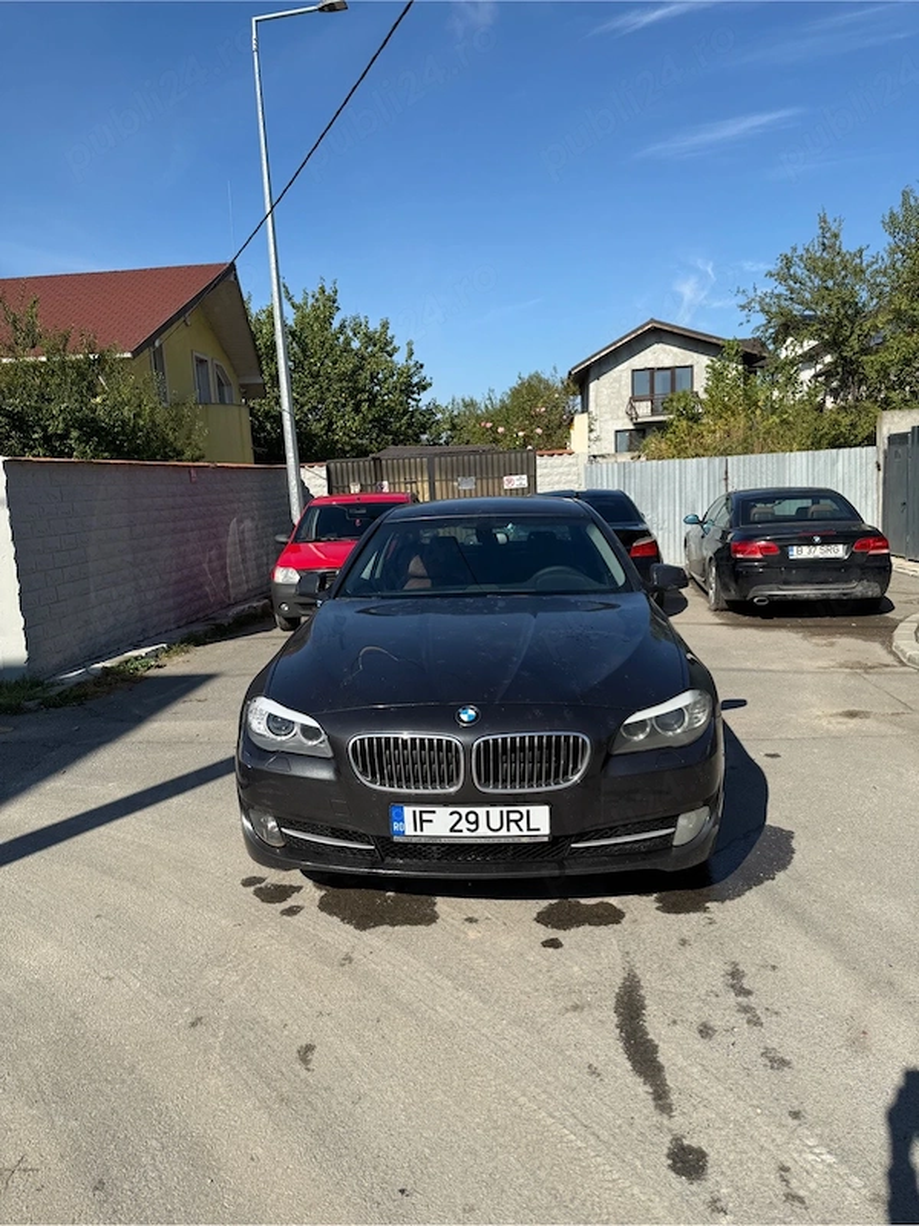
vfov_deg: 71.6
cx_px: 460
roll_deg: +2.4
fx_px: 850
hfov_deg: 56.8
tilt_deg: -8.6
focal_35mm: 24
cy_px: 613
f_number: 1.78
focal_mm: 6.76
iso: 80
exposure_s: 1/4167
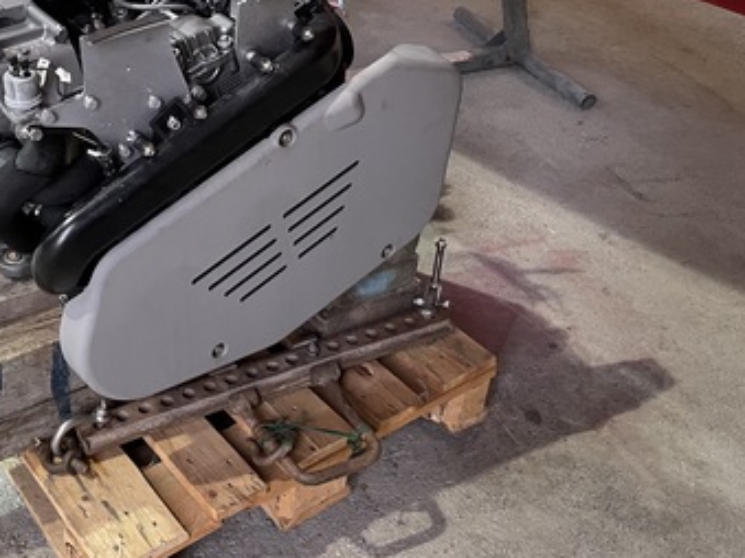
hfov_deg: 39.6
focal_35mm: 46
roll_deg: +0.5
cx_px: 147
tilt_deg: -32.2
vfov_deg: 31.3
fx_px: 990
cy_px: 204
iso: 250
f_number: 1.6
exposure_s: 1/50
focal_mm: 4.2
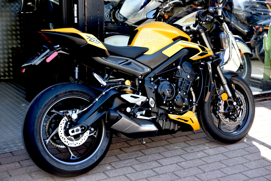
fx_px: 467
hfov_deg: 32.4
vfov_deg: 21.9
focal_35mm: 62
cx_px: 136
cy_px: 90
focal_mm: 62
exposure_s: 1/60
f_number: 3.2
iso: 100
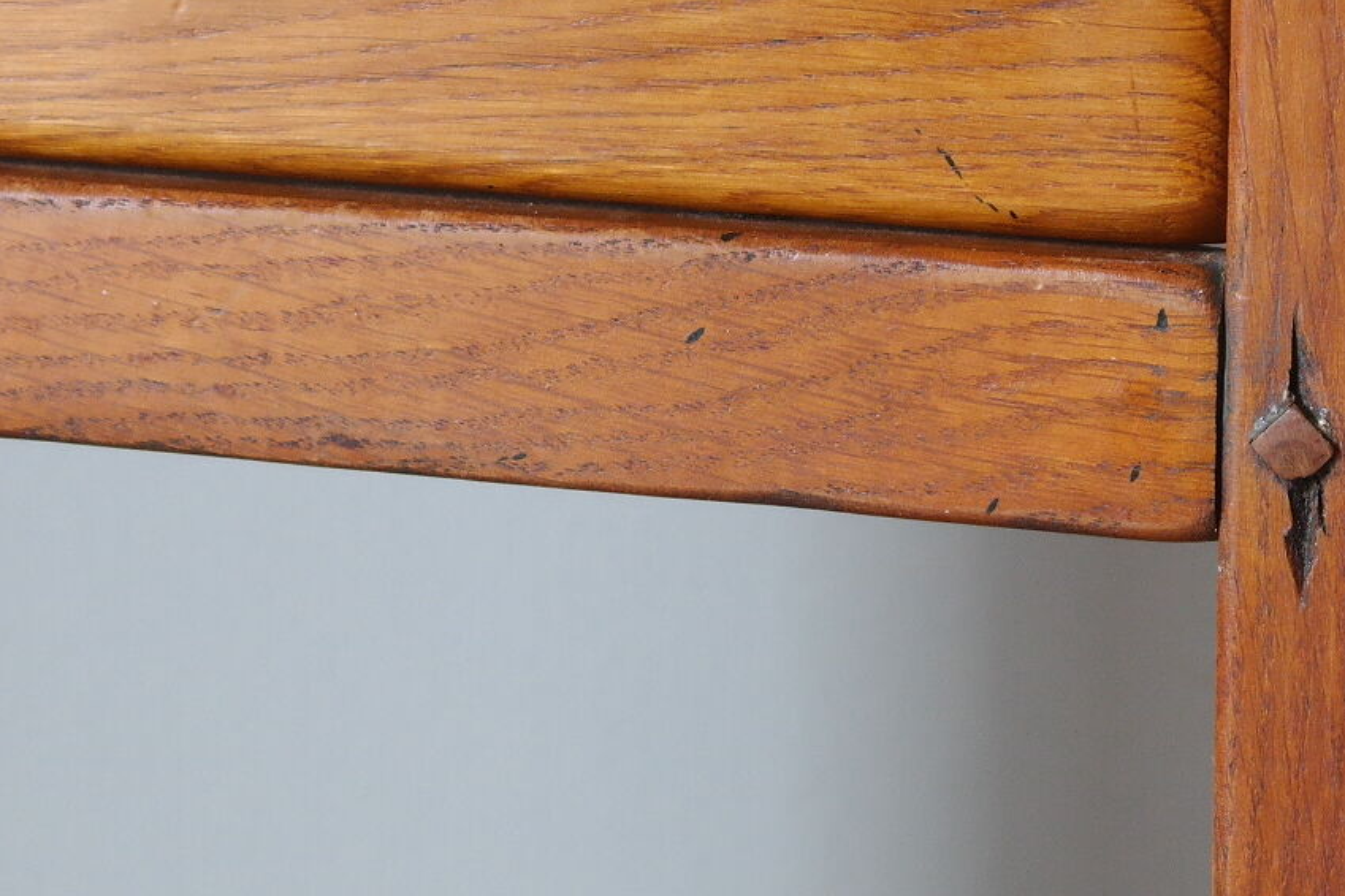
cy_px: -141
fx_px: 9041
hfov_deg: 8.5
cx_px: 621
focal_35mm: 242
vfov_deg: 5.7
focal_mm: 45
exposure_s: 1/25
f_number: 5.6
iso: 400
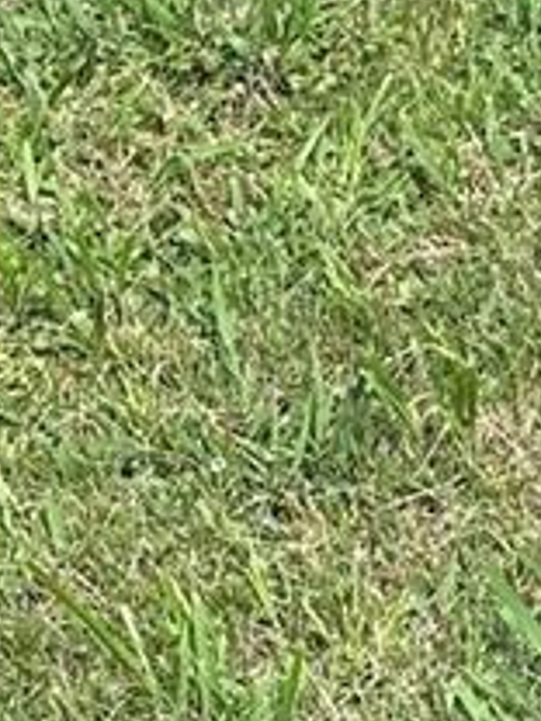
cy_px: -932
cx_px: 1169
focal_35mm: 177
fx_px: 3688
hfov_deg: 7.9
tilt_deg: -12.8
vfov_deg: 10.0
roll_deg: +6.9
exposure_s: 1/2525
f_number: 1.78
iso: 80
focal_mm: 6.86
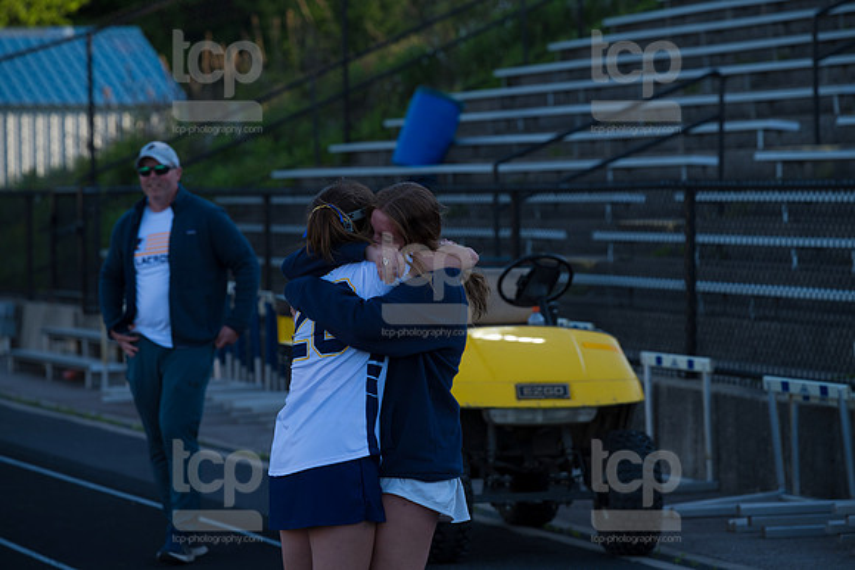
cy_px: 285
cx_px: 428
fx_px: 4157
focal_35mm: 175
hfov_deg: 11.7
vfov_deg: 7.9
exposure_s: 1/400
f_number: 5.6
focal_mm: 175
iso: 250
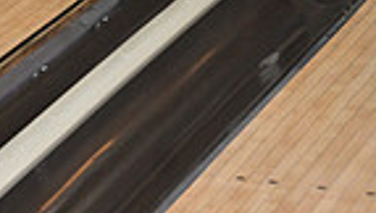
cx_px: 0
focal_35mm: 395
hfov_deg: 5.4
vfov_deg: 3.1
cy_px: -258
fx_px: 3945
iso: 4000
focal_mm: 80
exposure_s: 1/200
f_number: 5
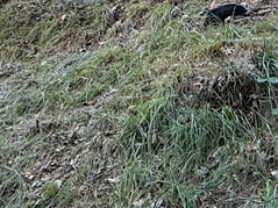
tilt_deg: +10.0
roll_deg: +1.1
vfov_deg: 21.1
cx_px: 180
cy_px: -92
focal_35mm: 60
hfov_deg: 32.0
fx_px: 482
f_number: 2.2
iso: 200
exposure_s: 1/99
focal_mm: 2.22
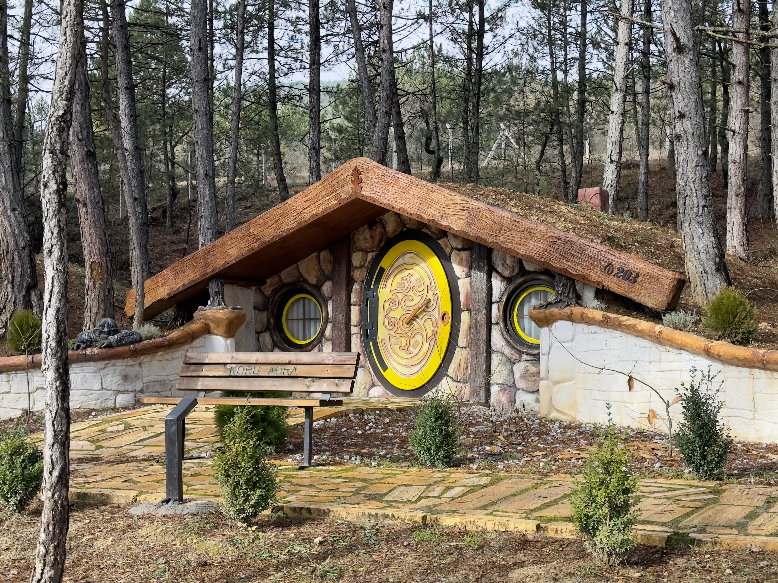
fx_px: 1079
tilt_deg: +2.6
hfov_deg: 39.7
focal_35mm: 48
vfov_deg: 30.3
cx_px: 389
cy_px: 292
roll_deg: -0.3
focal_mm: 6.86
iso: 64
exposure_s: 1/568
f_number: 1.78
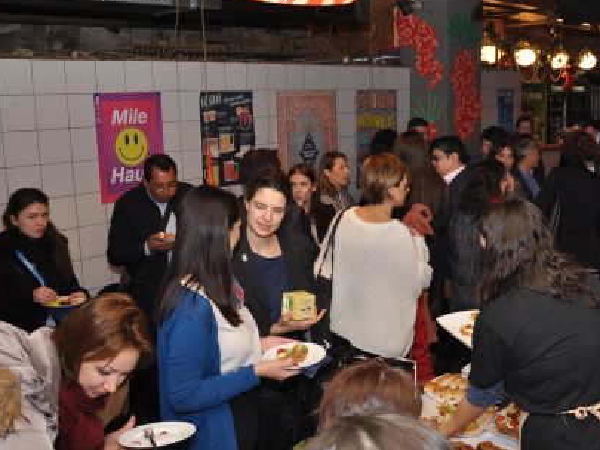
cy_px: 233
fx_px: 711
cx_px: 412
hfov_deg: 44.9
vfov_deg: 35.2
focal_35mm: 41
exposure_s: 1/50
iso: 320
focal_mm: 18
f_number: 3.5
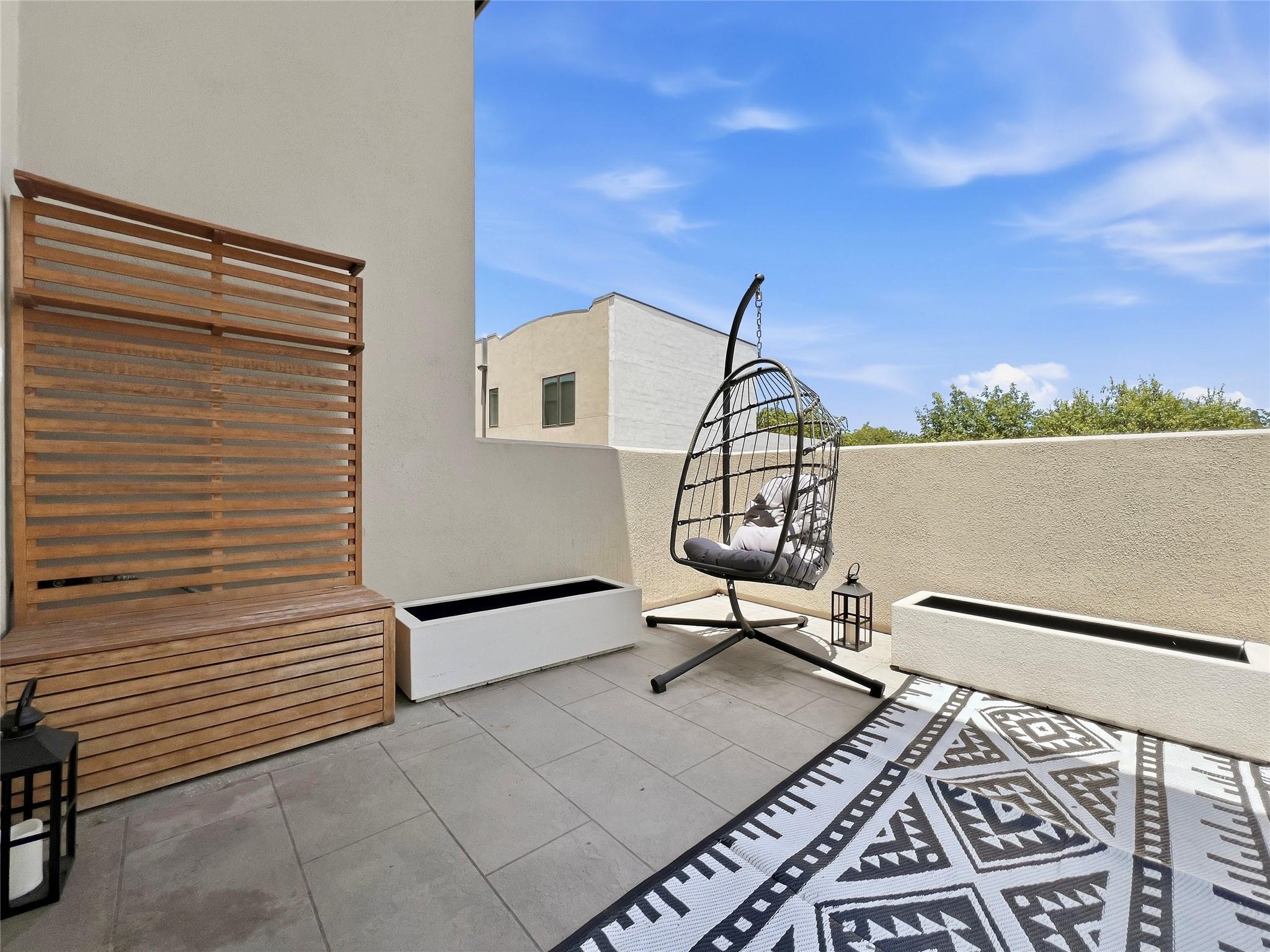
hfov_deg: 106.2
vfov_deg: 89.9
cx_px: 635
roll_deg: +0.5
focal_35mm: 13
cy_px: 476
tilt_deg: +0.3
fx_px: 477
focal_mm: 1.6
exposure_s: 1/1248
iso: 32
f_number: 1.8
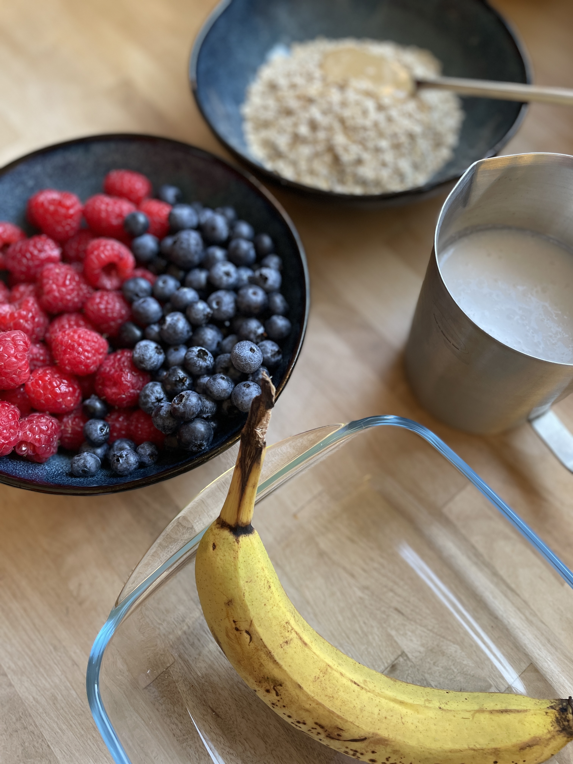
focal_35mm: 26
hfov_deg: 53.1
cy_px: 382
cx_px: 286
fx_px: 574
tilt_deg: -67.7
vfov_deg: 67.3
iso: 125
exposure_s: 1/96
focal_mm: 4.2
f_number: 1.6
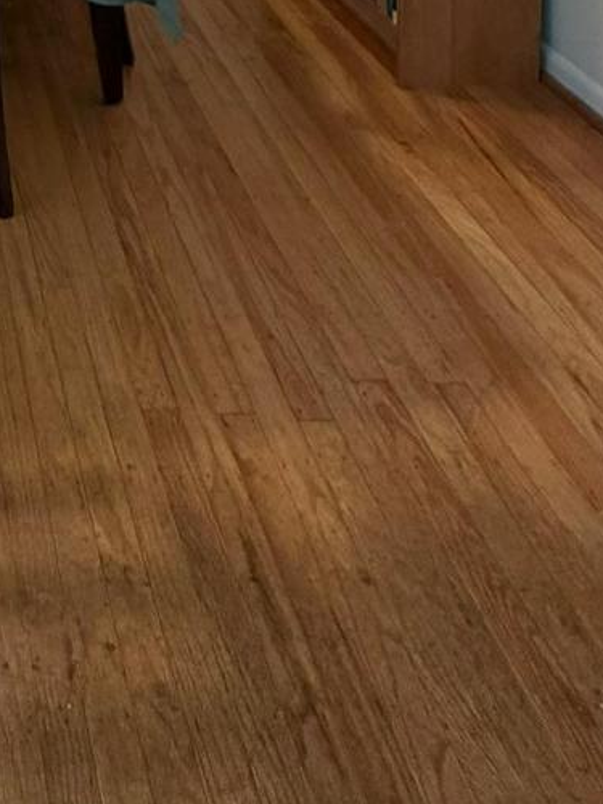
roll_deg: +2.9
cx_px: -159
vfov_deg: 29.4
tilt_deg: -5.7
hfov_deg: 28.3
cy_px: -365
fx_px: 999
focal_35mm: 43
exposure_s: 1/60
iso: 320
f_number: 2.2
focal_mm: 2.22
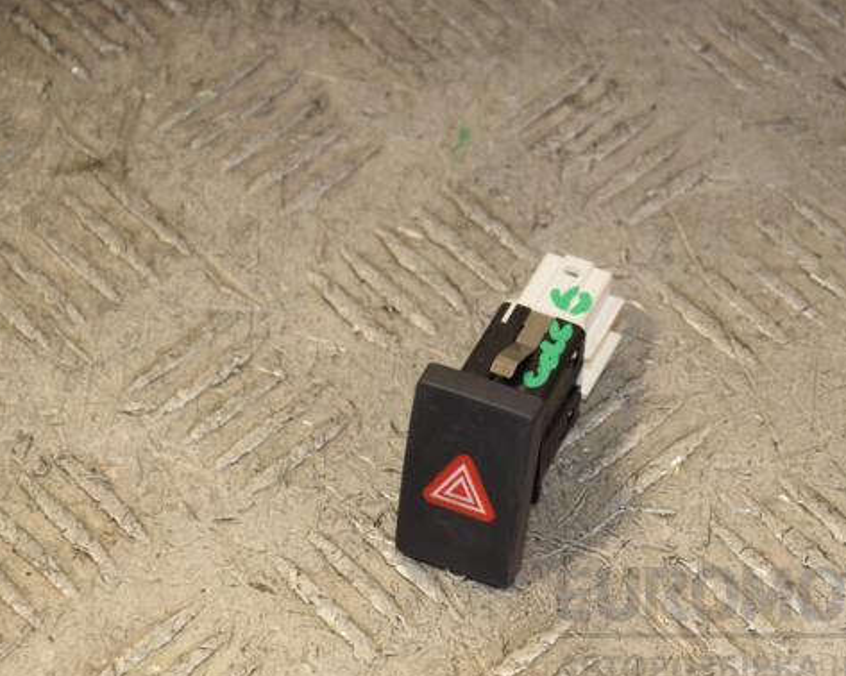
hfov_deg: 11.0
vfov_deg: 8.8
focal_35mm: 175
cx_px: 522
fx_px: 4380
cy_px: 356
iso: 800
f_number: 7.1
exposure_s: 1/200
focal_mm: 98
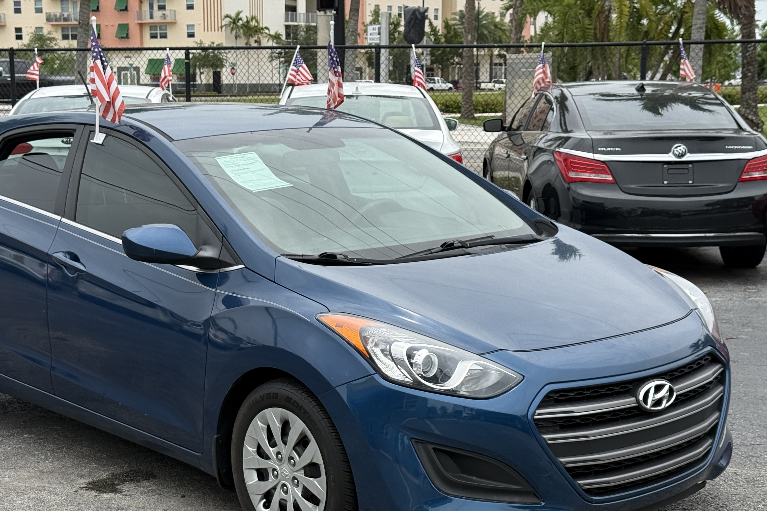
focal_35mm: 64
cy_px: 318
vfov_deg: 21.2
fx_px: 1364
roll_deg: +0.5
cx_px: 319
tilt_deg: -6.9
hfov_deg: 31.4
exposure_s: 1/3891
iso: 80
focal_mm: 6.76
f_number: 1.78
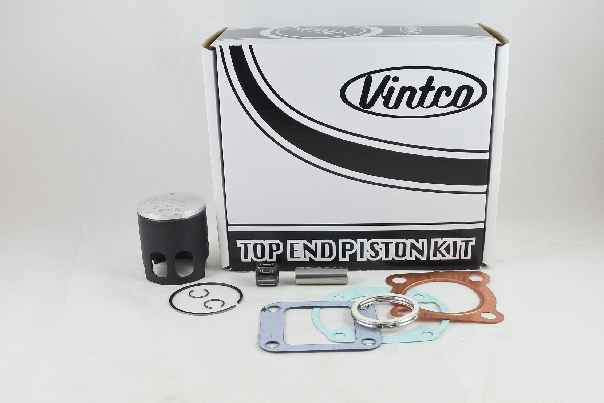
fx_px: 503
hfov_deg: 61.9
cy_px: 202
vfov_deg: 43.6
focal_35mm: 30
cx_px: 302
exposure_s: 1/125
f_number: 3.8
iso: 400
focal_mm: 11.4
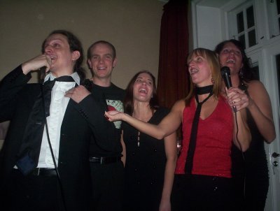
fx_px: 308
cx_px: 140
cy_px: 106
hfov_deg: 48.9
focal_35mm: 38
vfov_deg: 37.9
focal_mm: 4.99
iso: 140
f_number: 4.5
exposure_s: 1/60
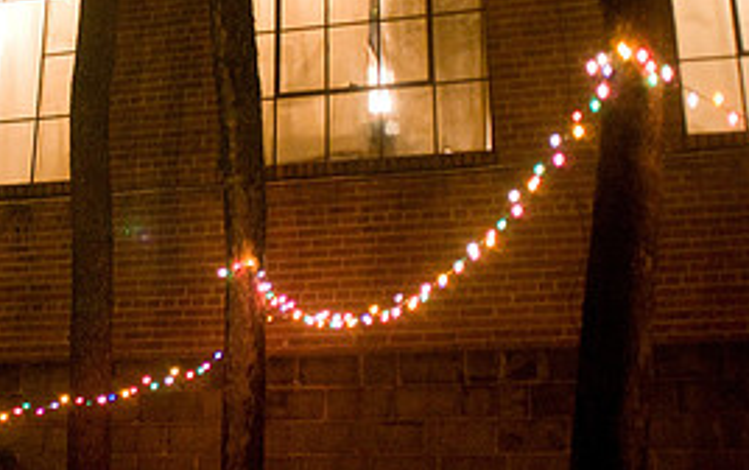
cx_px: 70
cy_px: 124
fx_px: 1348
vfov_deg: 19.6
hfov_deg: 29.7
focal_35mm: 66
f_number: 2.8
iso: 1600
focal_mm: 20
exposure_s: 1/10
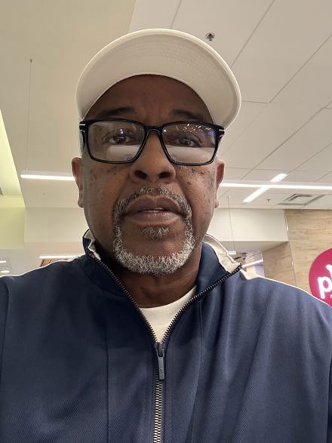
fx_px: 384
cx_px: 166
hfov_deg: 46.8
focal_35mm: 30
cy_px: 222
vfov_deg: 60.0
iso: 320
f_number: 1.9
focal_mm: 2.69
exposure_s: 1/40
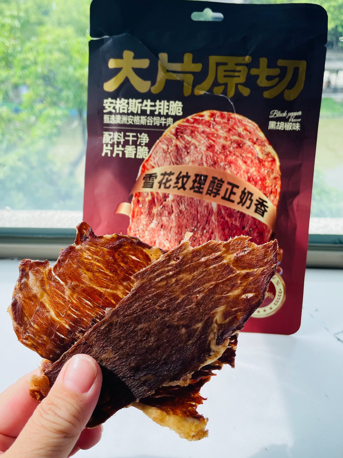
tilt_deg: -26.1
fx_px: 410
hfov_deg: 45.4
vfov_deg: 58.0
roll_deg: +0.0
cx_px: 155
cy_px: 191
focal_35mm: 31
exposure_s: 1/564
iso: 32
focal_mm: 4.2
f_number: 1.6
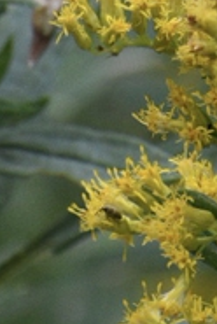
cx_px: 447
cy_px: -518
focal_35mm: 1286
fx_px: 11581
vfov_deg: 1.6
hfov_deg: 1.1
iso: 1250
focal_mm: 155
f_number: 13
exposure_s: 1/400
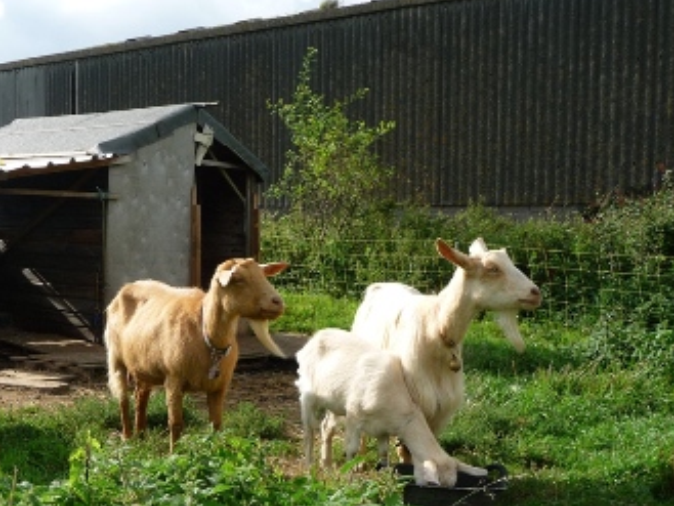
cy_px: 301
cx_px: 217
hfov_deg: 38.4
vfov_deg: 29.6
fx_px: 954
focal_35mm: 49
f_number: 3.7
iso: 100
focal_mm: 6
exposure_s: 1/500
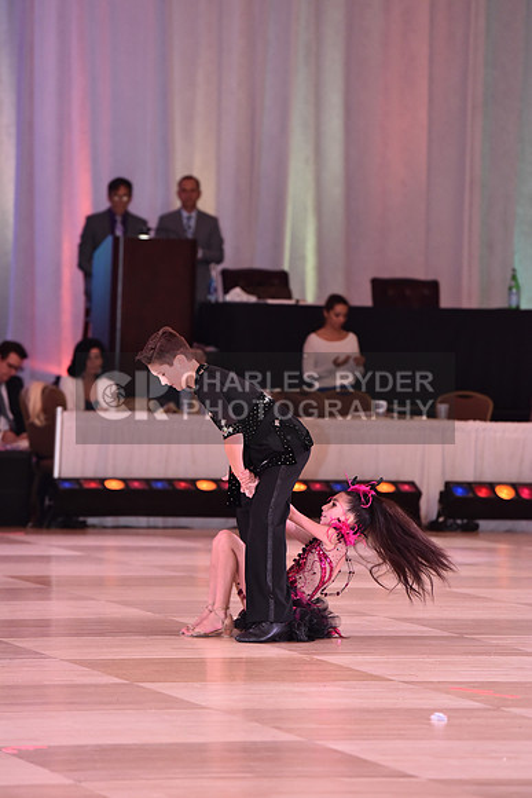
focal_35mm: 180
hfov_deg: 7.6
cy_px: 399
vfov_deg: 11.4
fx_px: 3987
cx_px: 266
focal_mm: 180
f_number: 4.5
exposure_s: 1/250
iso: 2000
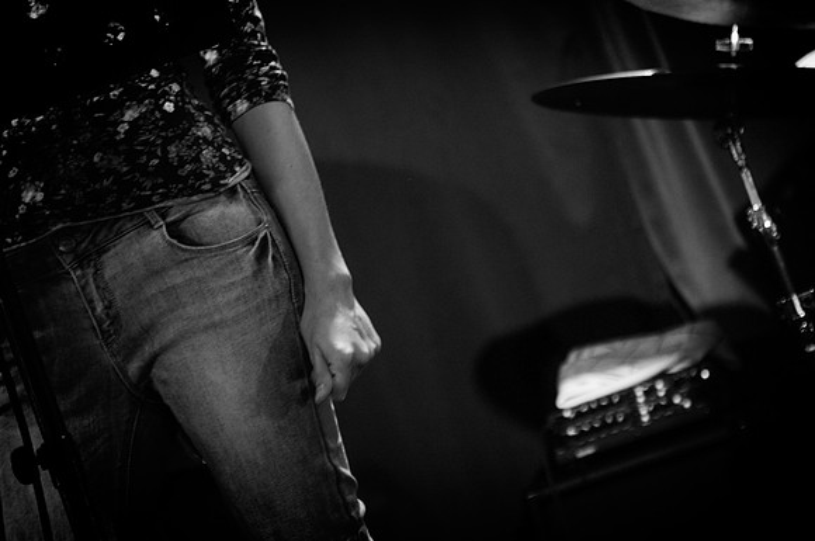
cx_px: 408
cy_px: 270
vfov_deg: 13.0
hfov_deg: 19.5
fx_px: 2374
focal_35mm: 105
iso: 1000
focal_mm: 70
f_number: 2.8
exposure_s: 1/50
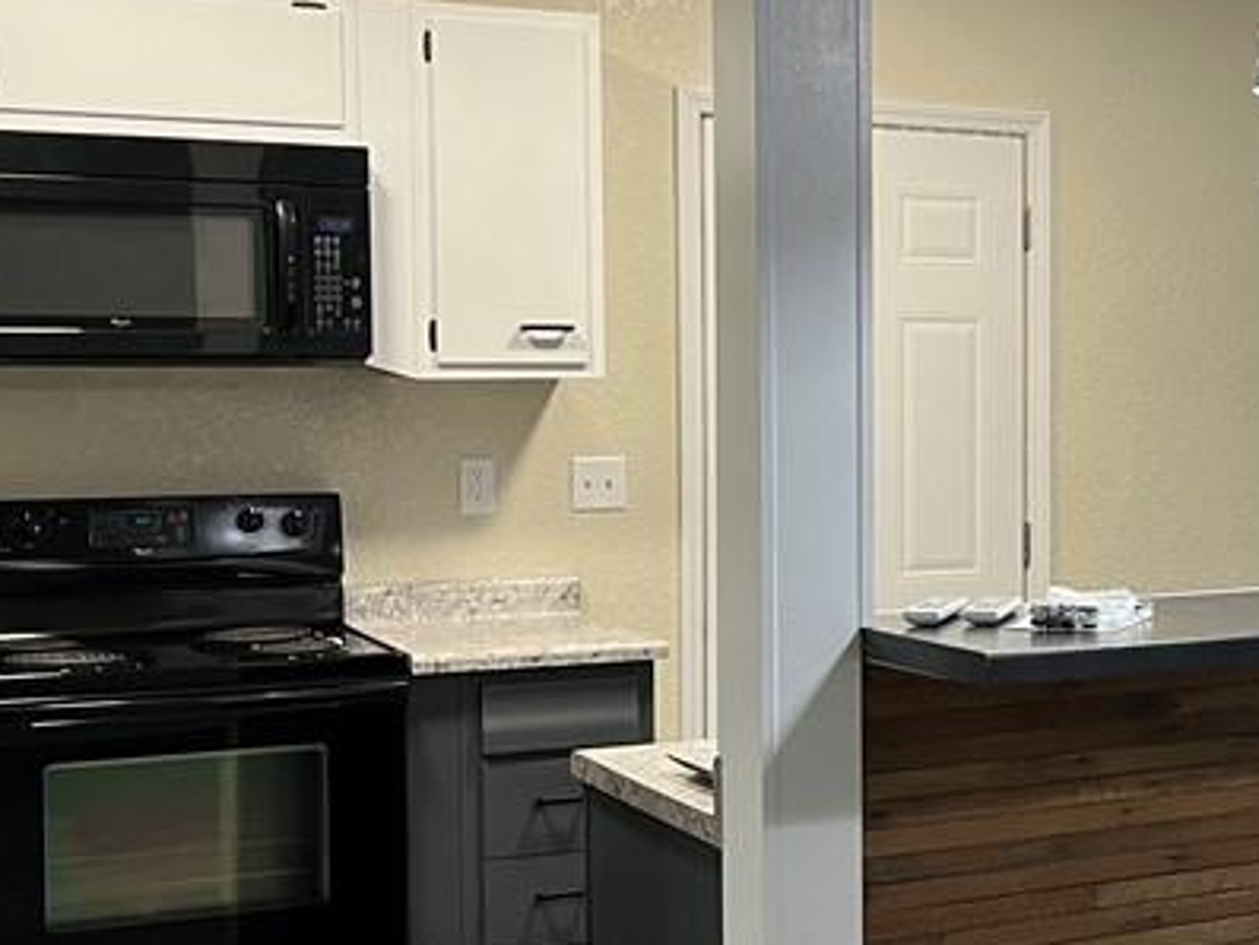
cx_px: 1354
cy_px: 476
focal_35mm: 67
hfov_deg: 26.8
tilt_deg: -3.6
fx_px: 2438
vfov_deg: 21.9
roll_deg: -1.3
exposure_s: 1/60
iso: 160
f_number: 1.6
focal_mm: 5.1
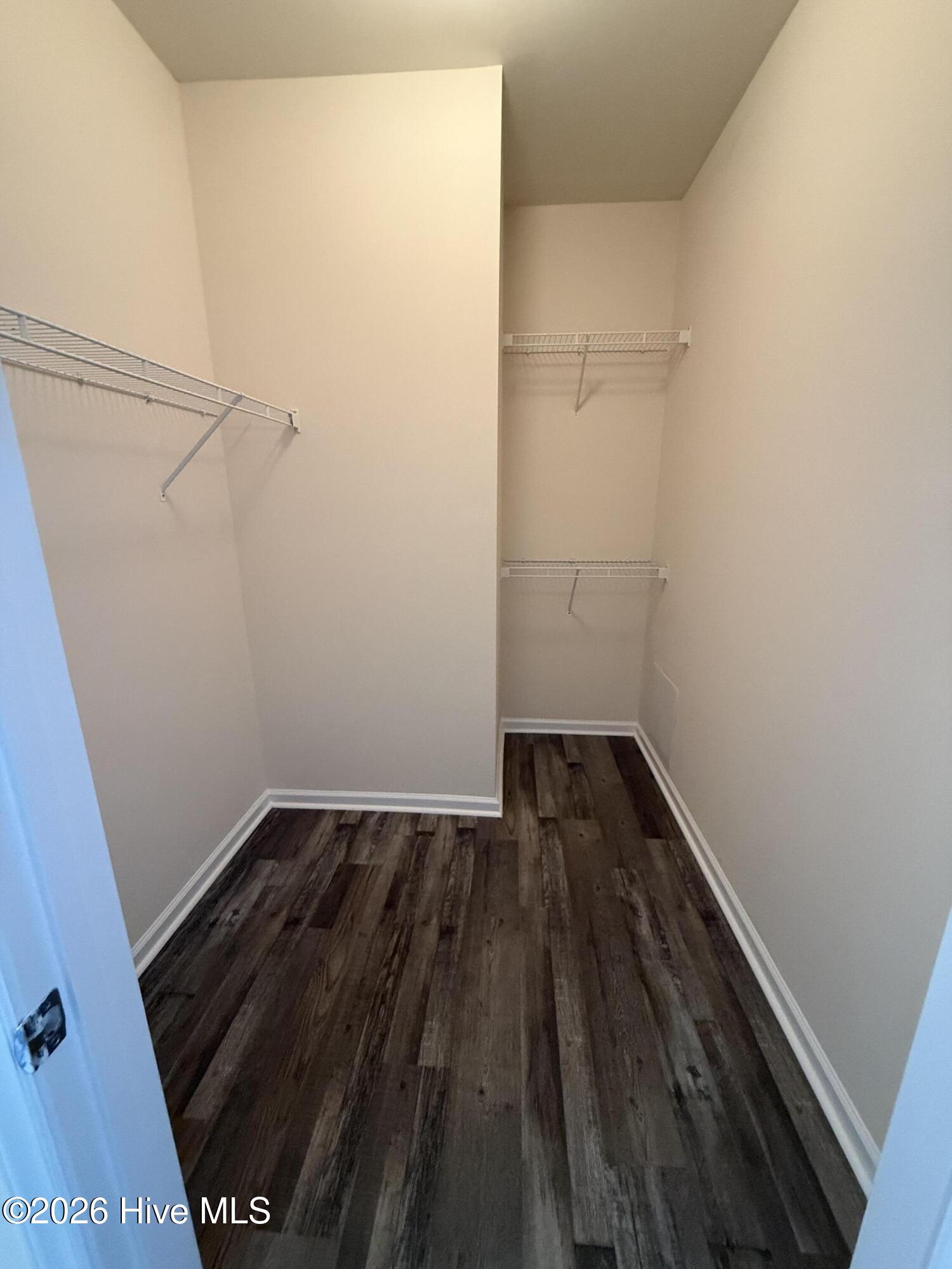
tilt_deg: -13.2
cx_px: 476
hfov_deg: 85.7
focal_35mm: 14
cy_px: 634
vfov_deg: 102.1
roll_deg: +0.1
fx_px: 513
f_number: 2.2
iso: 500
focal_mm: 2.22
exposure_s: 1/60
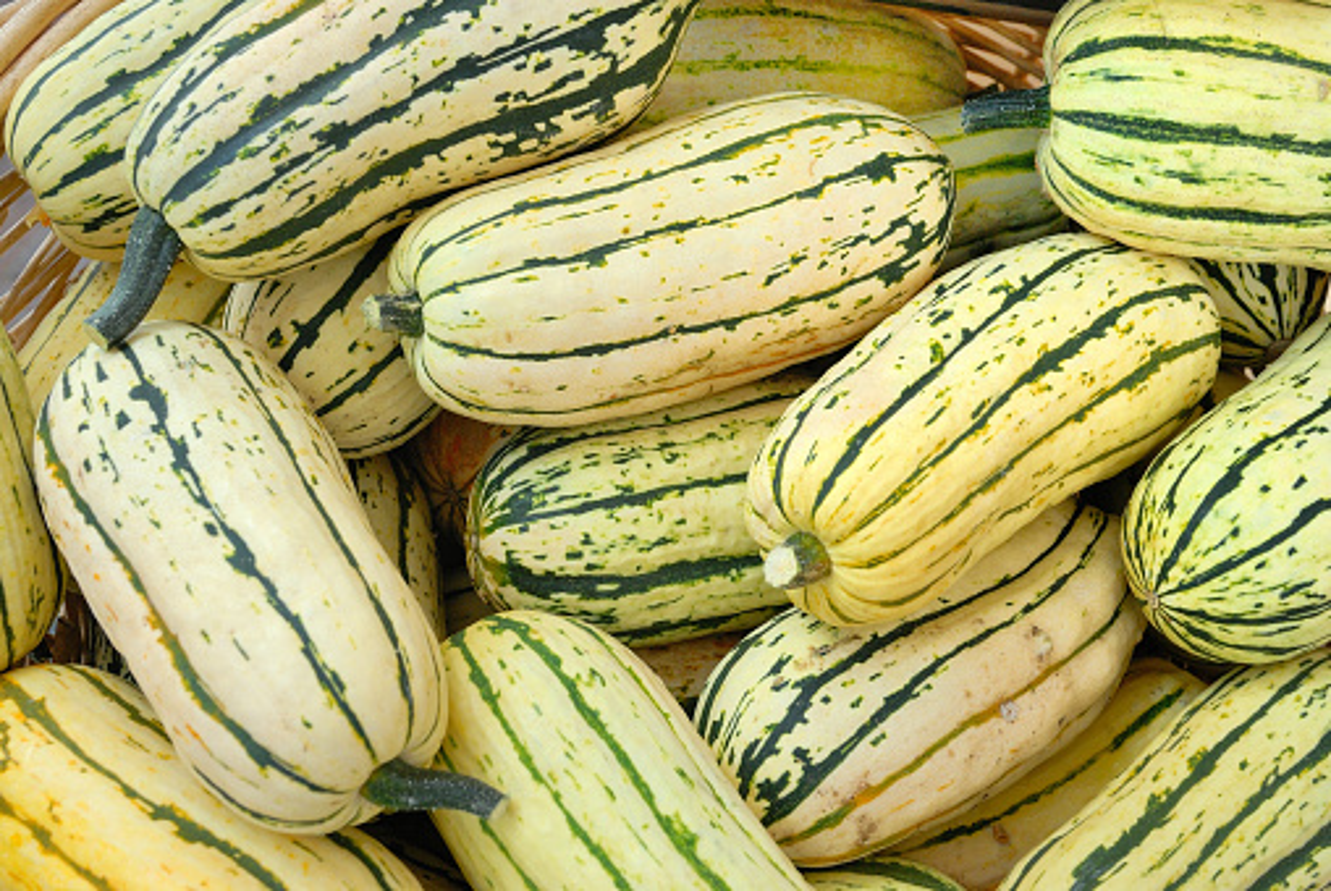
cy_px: 446
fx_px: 1943
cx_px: 666
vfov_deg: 25.8
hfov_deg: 37.8
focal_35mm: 52
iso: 100
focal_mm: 35
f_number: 7.1
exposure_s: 1/80
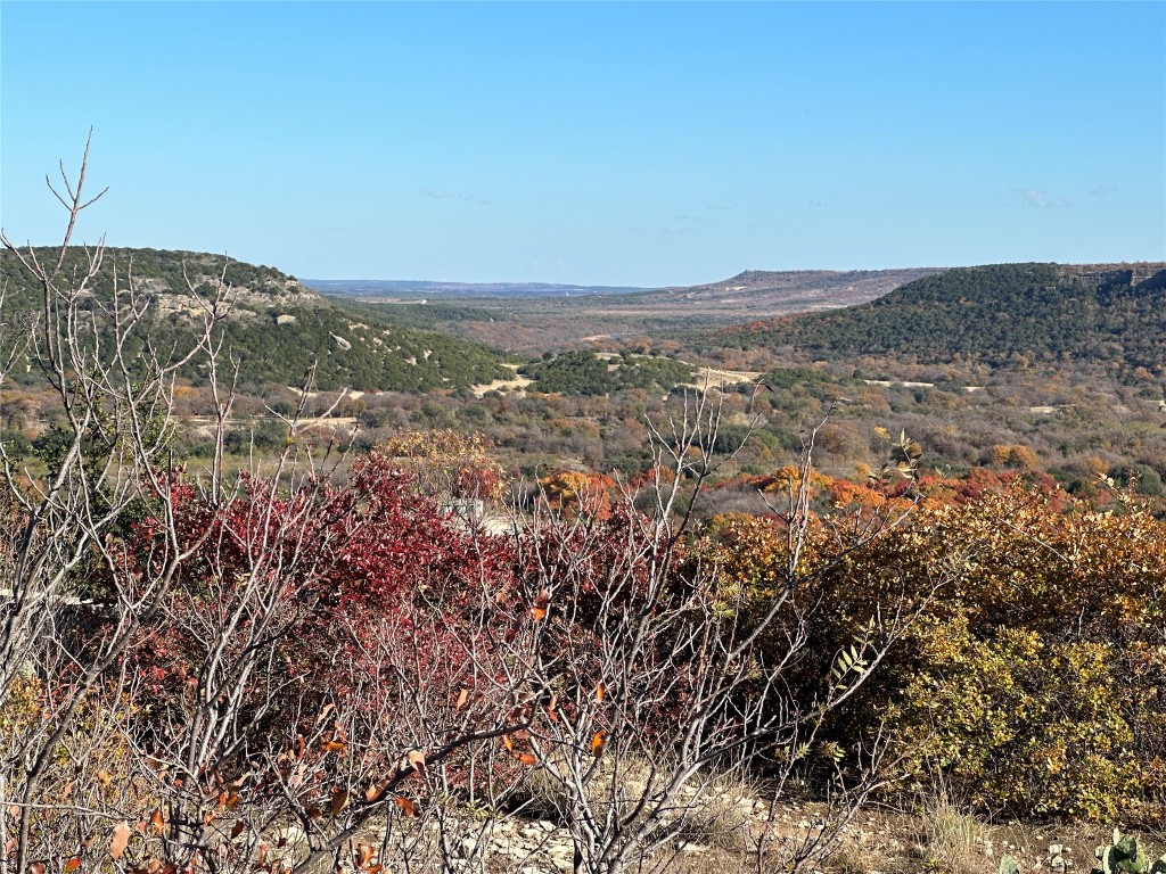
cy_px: 437
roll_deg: -1.0
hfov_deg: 25.3
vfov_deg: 19.1
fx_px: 2594
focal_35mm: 77
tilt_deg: -3.5
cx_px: 583
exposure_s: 1/630
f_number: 2.8
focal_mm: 9
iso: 32
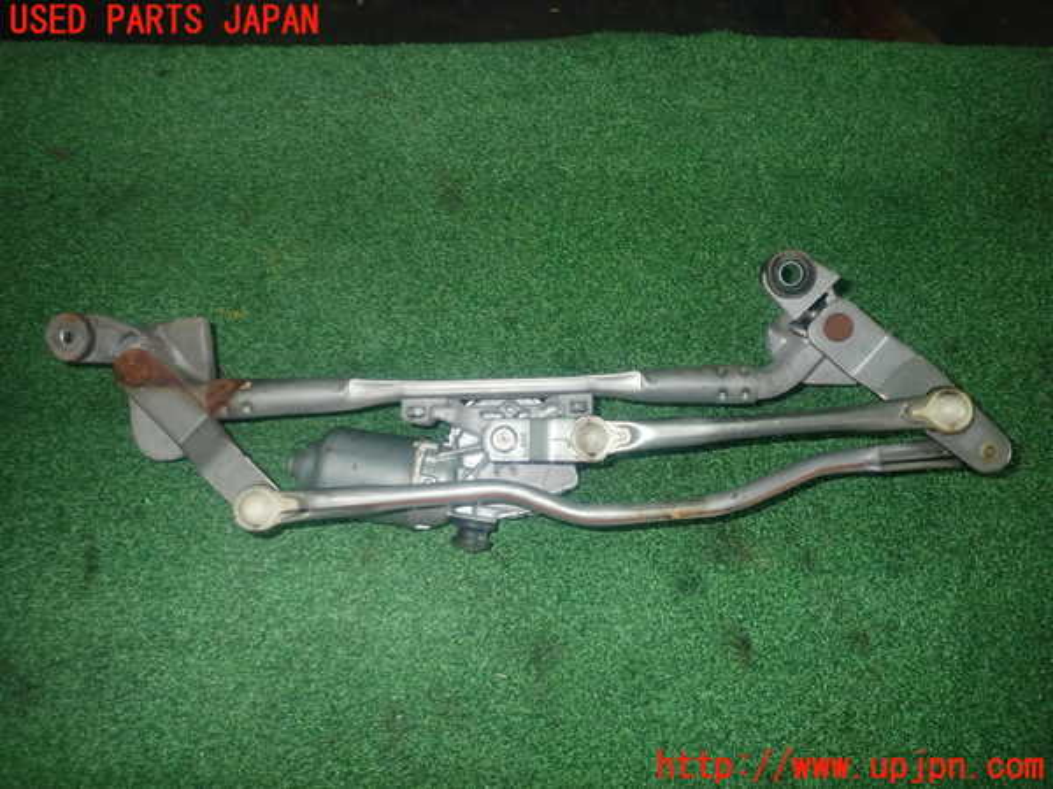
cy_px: 394
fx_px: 760
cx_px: 526
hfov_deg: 69.4
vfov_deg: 54.9
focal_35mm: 25
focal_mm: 4.5
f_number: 5.6
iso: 500
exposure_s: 1/30
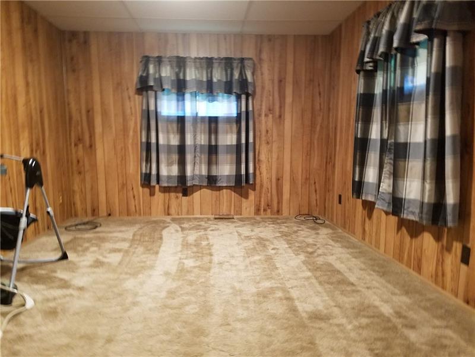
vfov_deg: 53.1
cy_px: 178
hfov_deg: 67.3
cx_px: 238
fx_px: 357
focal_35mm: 26
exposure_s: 1/12
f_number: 1.7
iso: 200
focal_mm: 4.2
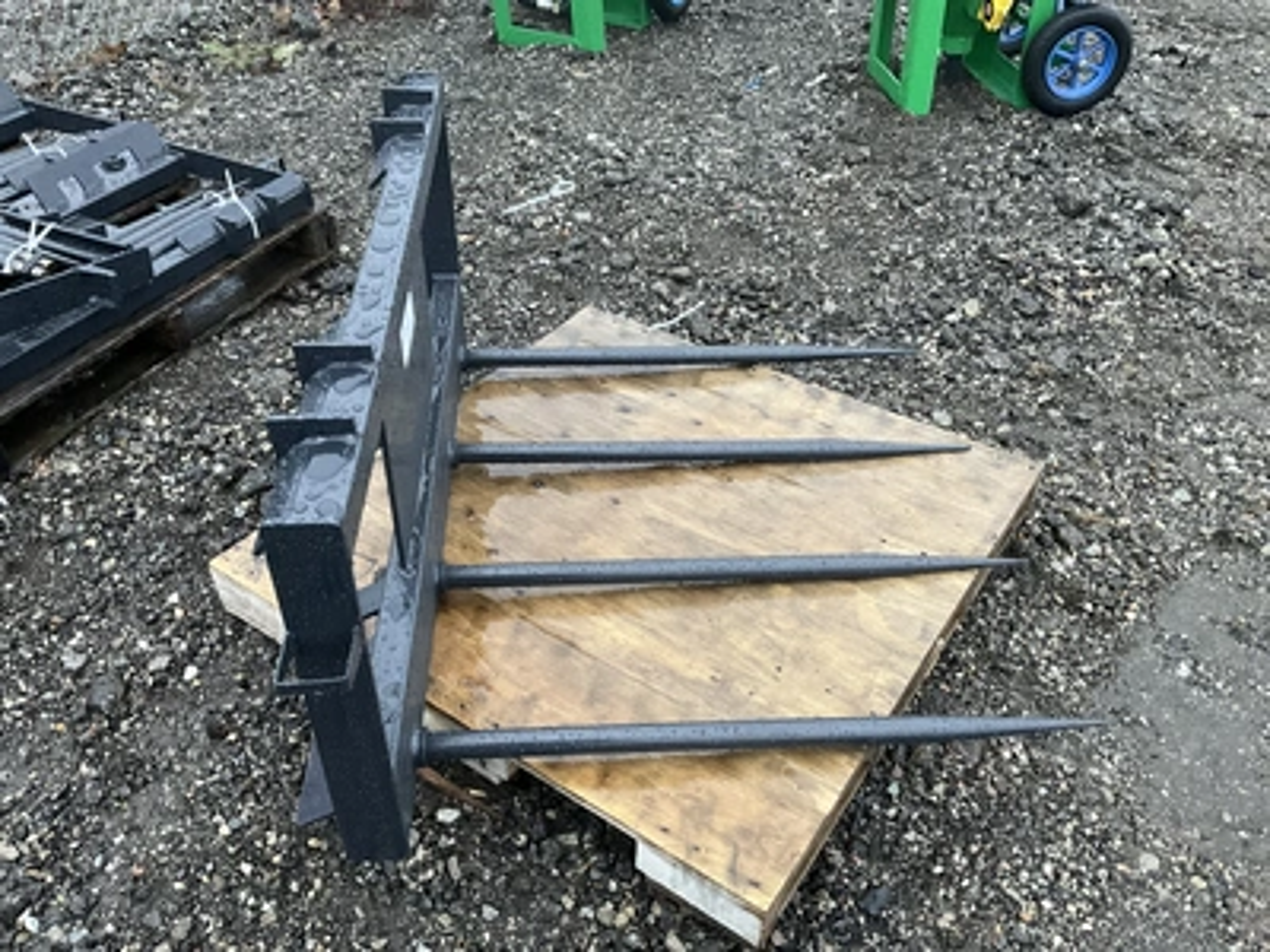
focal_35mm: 29
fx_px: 1064
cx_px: 635
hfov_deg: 61.7
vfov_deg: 48.2
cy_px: 476
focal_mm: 3
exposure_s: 1/60
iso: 250
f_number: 1.8
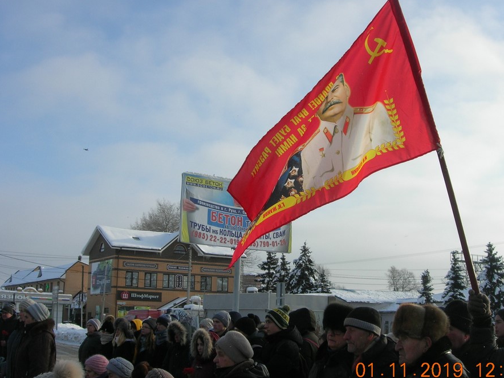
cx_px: 271
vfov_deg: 32.9
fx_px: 641
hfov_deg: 42.9
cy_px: 197
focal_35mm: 44
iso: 64
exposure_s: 1/538
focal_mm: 7.8
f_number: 4.8
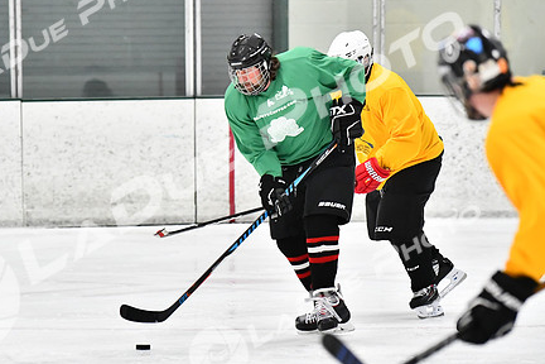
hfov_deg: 8.2
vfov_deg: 5.5
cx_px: 187
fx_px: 3810
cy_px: 169
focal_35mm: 252
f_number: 2.8
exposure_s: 1/1250
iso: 5000
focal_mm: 125
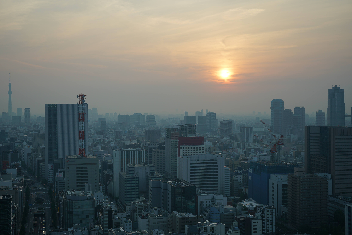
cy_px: 118
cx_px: 176
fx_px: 440
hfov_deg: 43.6
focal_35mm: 45
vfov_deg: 29.9
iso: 100
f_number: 4.5
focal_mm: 45
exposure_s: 1/250
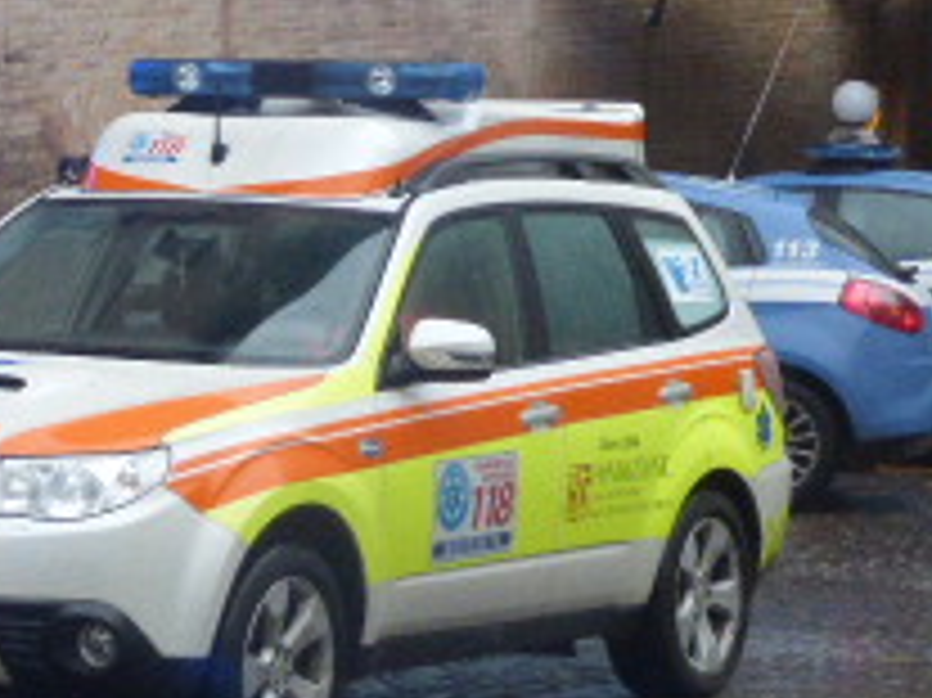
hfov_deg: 11.5
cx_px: -504
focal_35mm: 164
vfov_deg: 9.0
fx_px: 4413
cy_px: 207
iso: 400
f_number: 4.4
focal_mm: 9
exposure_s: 1/60
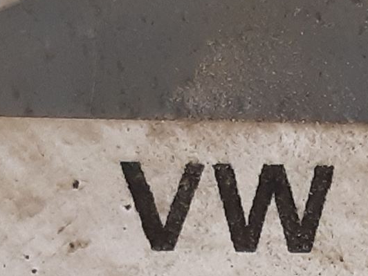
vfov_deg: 13.3
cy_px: 500
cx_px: 410
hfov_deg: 18.8
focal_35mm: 100
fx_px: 1063
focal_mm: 3.93
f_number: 1.7
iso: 200
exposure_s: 1/50
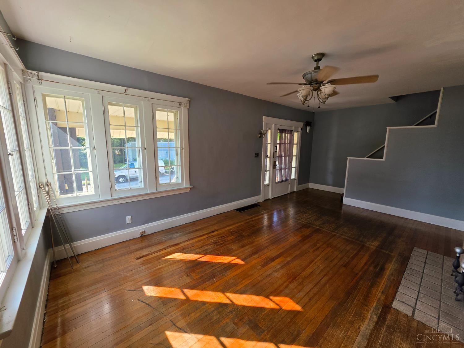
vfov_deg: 89.9
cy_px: 174
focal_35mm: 13
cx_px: 232
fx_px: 174
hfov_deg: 106.2
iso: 25
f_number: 1.9
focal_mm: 2.2
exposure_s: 1/120
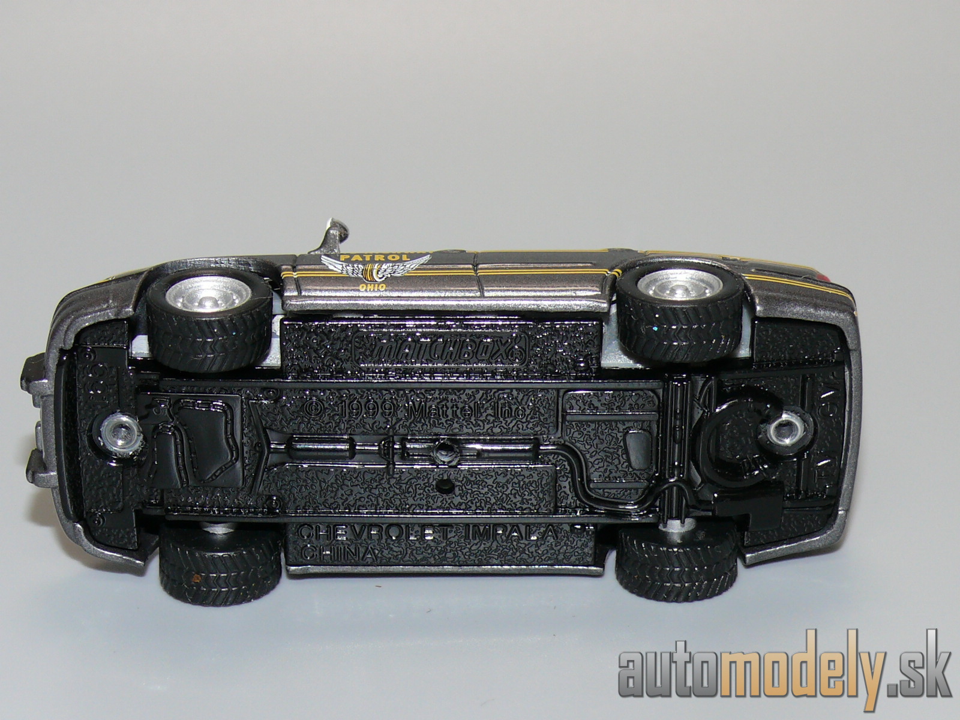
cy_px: 360
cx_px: 480
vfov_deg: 13.5
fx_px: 3051
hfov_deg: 17.9
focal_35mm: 110
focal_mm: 14
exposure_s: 1/30
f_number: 4
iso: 100
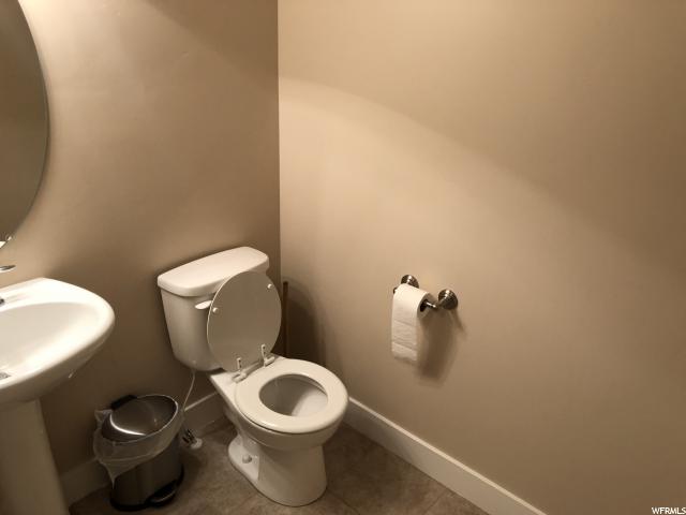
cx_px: 343
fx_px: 555
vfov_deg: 49.7
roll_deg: -2.5
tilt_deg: -24.9
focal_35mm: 28
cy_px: 258
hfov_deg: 63.4
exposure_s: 1/20
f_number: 1.8
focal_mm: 4
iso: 40
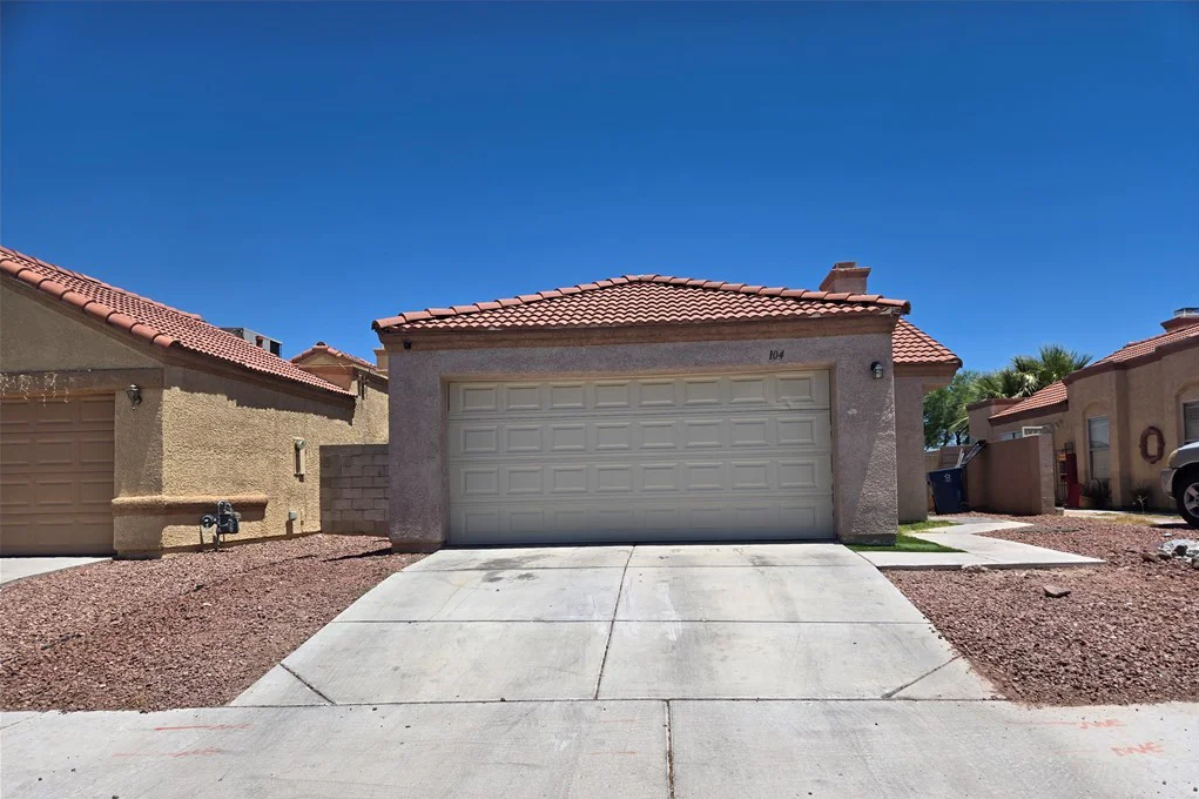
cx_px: 600
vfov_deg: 53.0
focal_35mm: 24
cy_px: 450
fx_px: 799
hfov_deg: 73.8
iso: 25
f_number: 1.8
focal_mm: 5.4
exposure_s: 1/2969
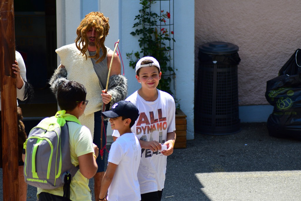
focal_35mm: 210
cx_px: 150
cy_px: 100
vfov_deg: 6.5
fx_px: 1756
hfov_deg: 9.8
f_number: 4.2
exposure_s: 1/1250
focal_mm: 140
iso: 320
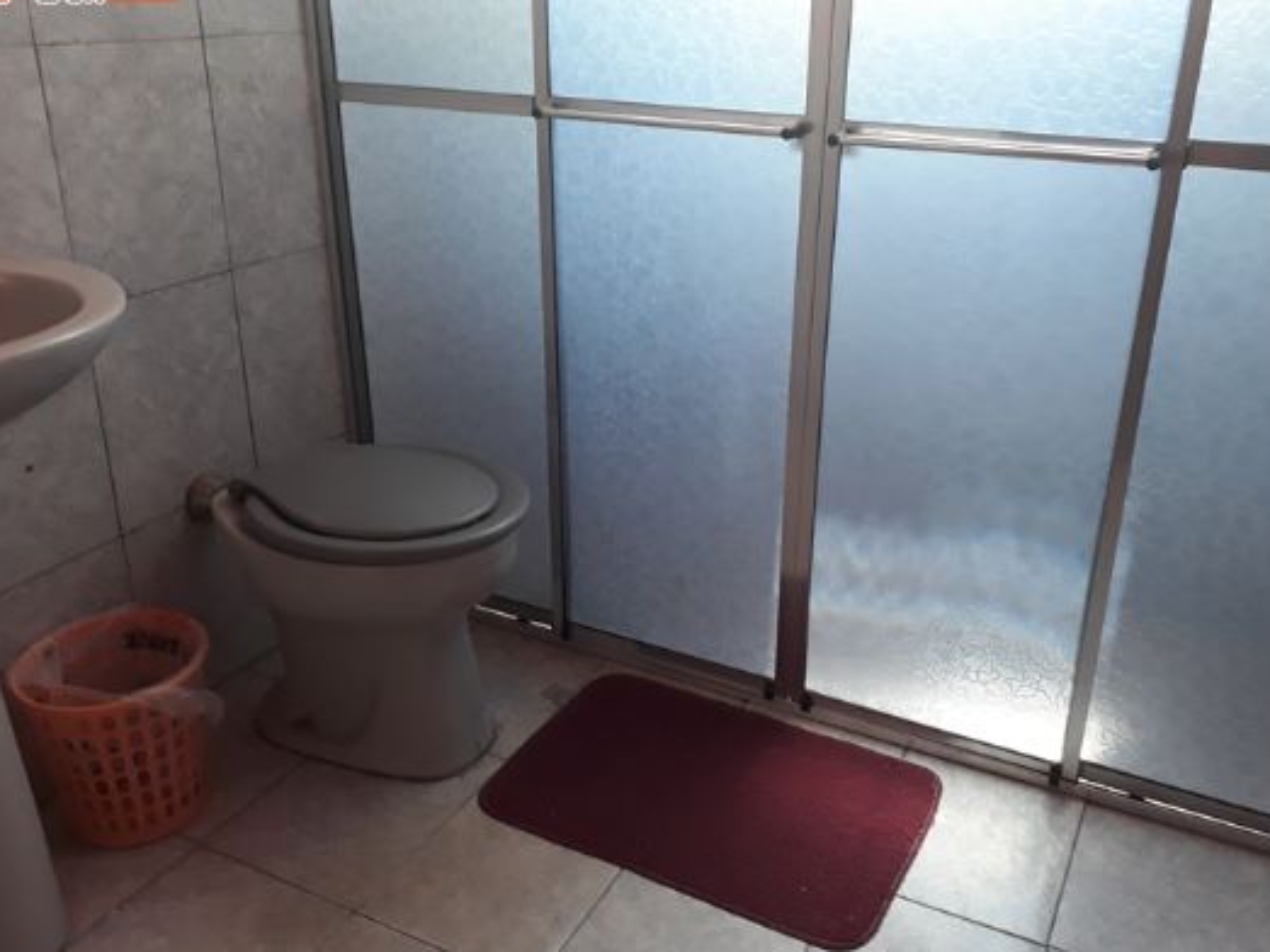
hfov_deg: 58.3
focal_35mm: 31
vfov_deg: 45.4
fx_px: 1137
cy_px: 430
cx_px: 665
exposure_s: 1/30
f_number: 1.9
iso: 100
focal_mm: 3.6
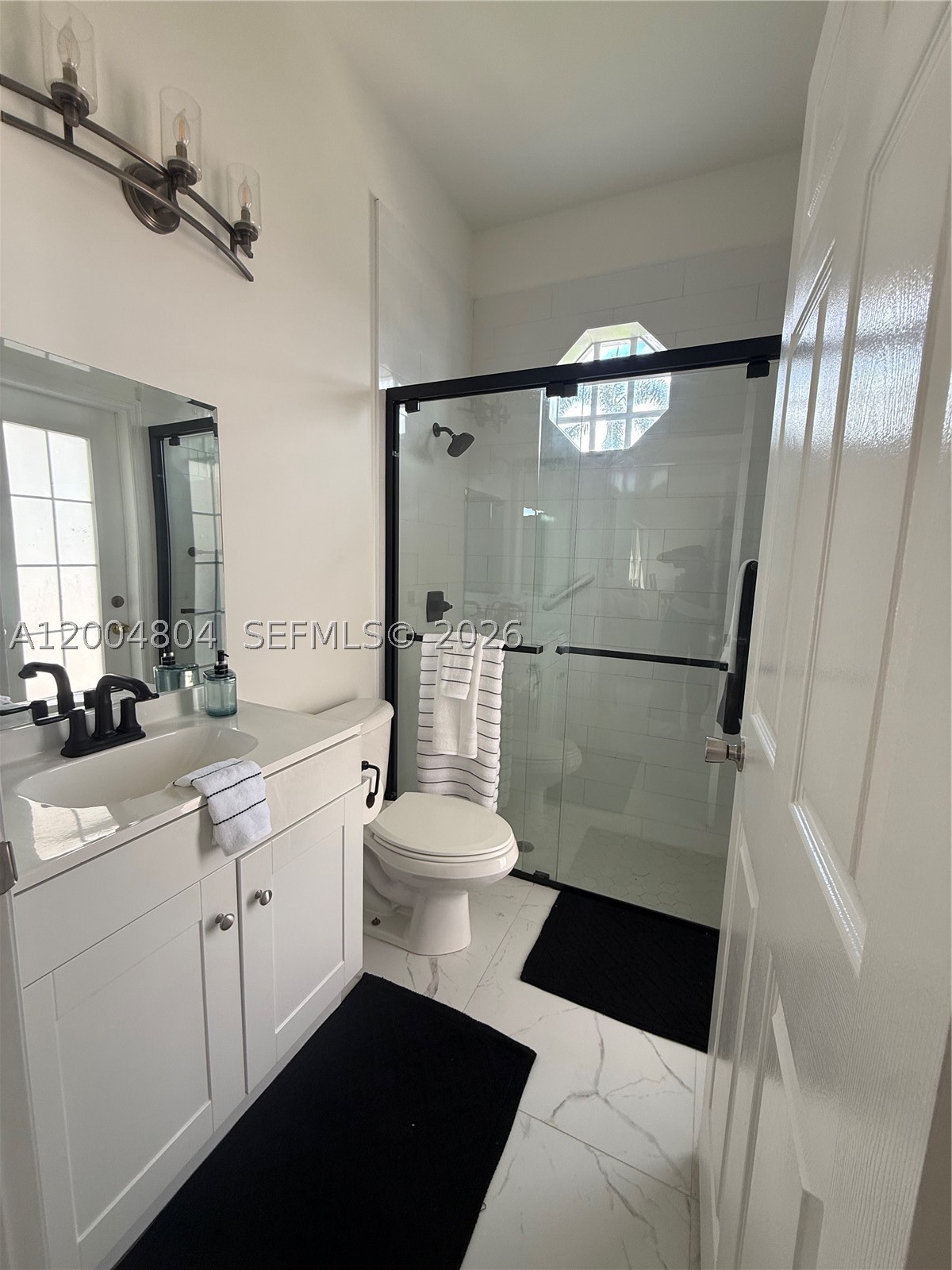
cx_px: 476
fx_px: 513
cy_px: 635
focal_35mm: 14
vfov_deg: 102.1
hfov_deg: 85.7
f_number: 2.2
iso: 64
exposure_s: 1/108
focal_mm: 2.22
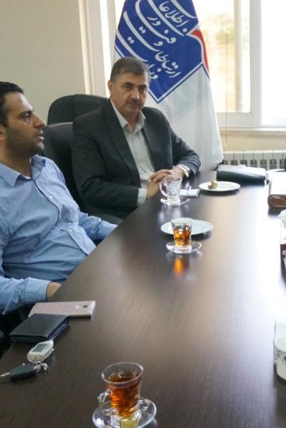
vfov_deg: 37.0
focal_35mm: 54
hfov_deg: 23.9
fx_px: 641
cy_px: 218
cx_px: 297
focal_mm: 21
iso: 2500
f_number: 4
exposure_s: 1/160
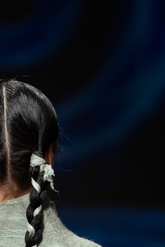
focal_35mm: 742
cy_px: 377
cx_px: -52
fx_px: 5102
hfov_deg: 1.9
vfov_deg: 2.8
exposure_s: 1/320
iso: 200
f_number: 2.8
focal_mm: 156.3
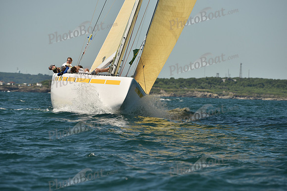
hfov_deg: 5.2
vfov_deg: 3.4
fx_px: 3189
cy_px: 96
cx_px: 144
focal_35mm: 400
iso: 250
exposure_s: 1/1250
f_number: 8
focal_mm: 400
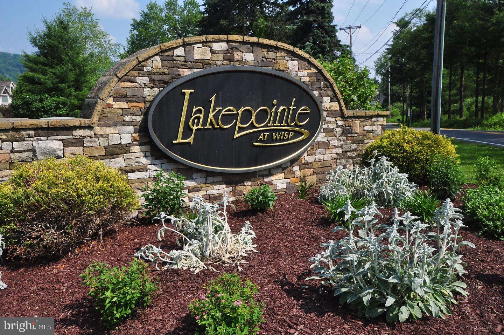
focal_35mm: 30
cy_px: 168
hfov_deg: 62.0
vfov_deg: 43.5
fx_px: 419
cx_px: 252
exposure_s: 1/500
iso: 400
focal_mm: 20
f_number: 11
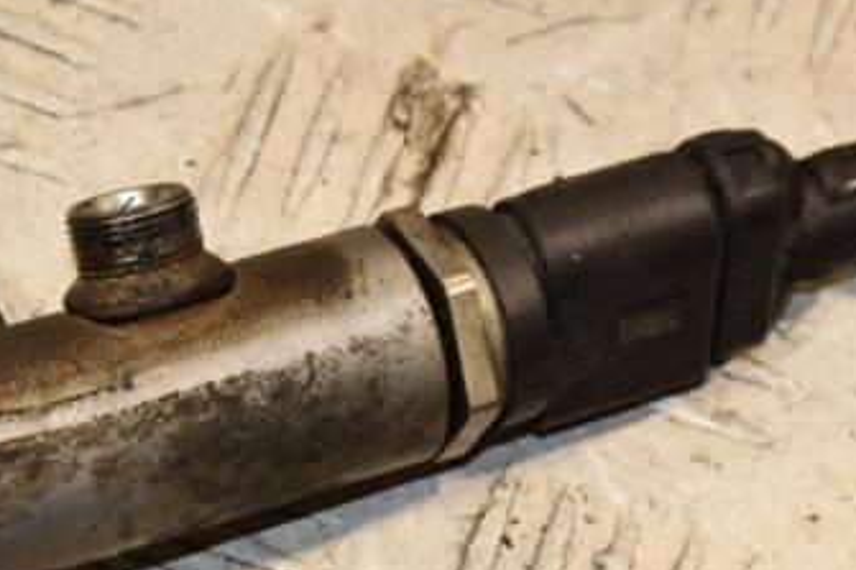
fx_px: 6699
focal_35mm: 282
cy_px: 320
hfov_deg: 7.3
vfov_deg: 4.9
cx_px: 373
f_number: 8
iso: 800
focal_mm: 105
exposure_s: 1/200
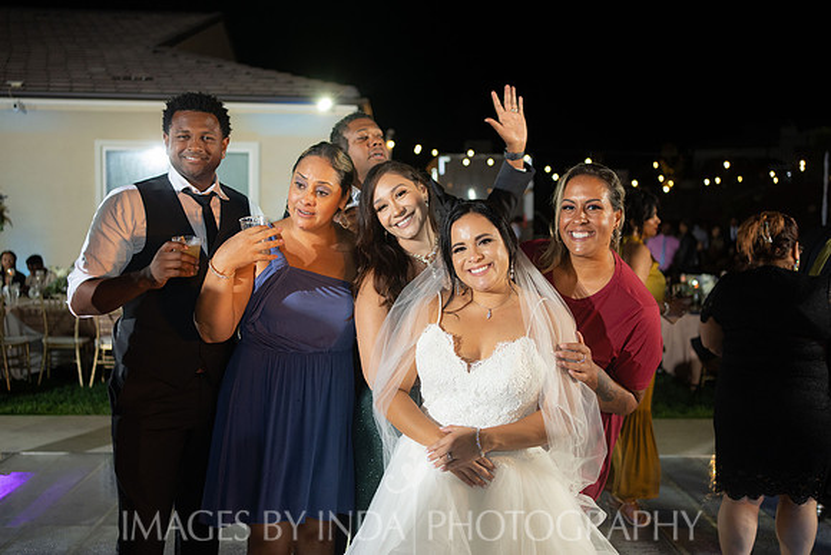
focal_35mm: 35
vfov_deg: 37.9
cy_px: 278
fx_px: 808
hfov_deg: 54.4
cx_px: 416
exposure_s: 1/200
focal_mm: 35
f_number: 2.5
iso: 1600
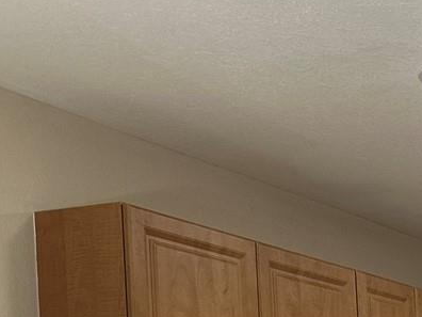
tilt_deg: -1.2
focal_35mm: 97
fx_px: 1183
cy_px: 559
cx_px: 698
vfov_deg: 13.7
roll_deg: +1.1
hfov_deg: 17.4
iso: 160
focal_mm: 6.86
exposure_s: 1/120
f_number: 1.78
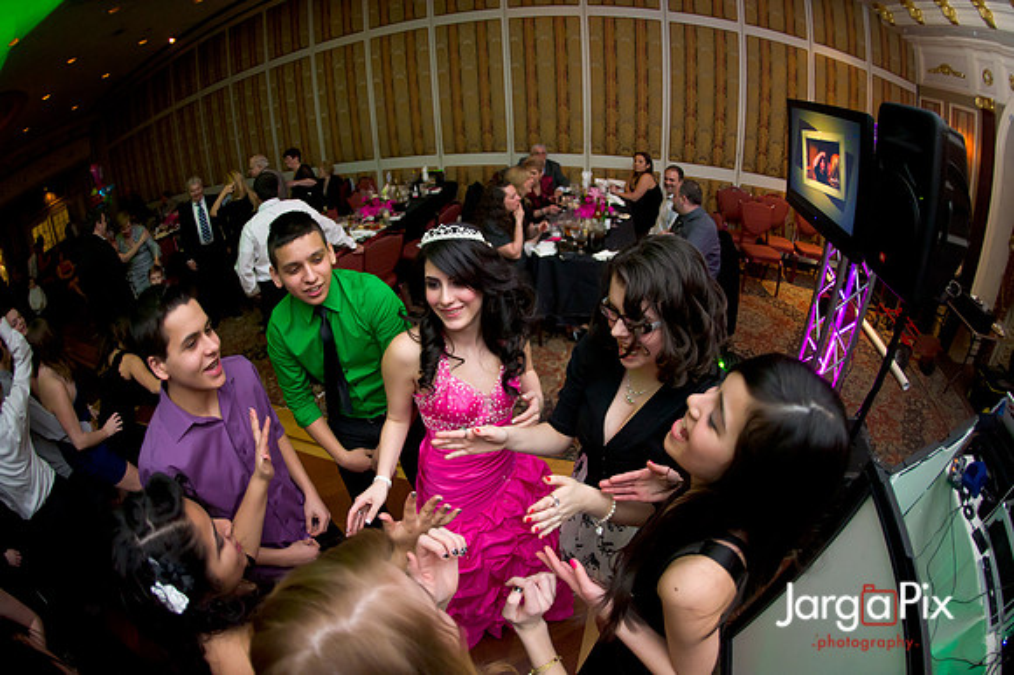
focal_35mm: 16
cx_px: 507
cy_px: 338
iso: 3200
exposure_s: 1/125
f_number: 3.2
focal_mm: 16
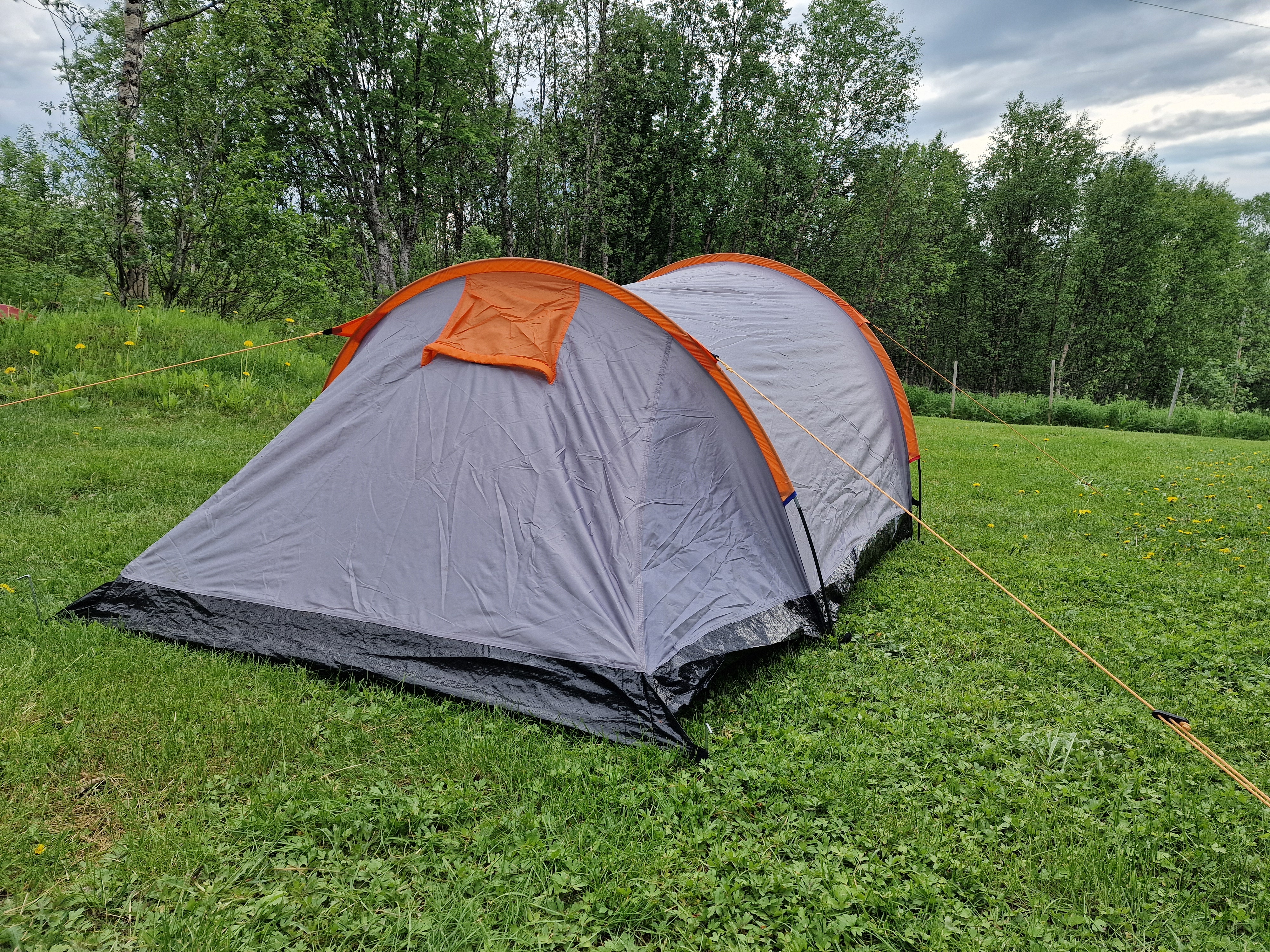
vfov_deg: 58.9
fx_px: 844
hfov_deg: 73.9
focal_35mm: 23
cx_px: 635
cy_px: 476
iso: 50
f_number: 1.8
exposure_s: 1/494
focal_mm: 6.4
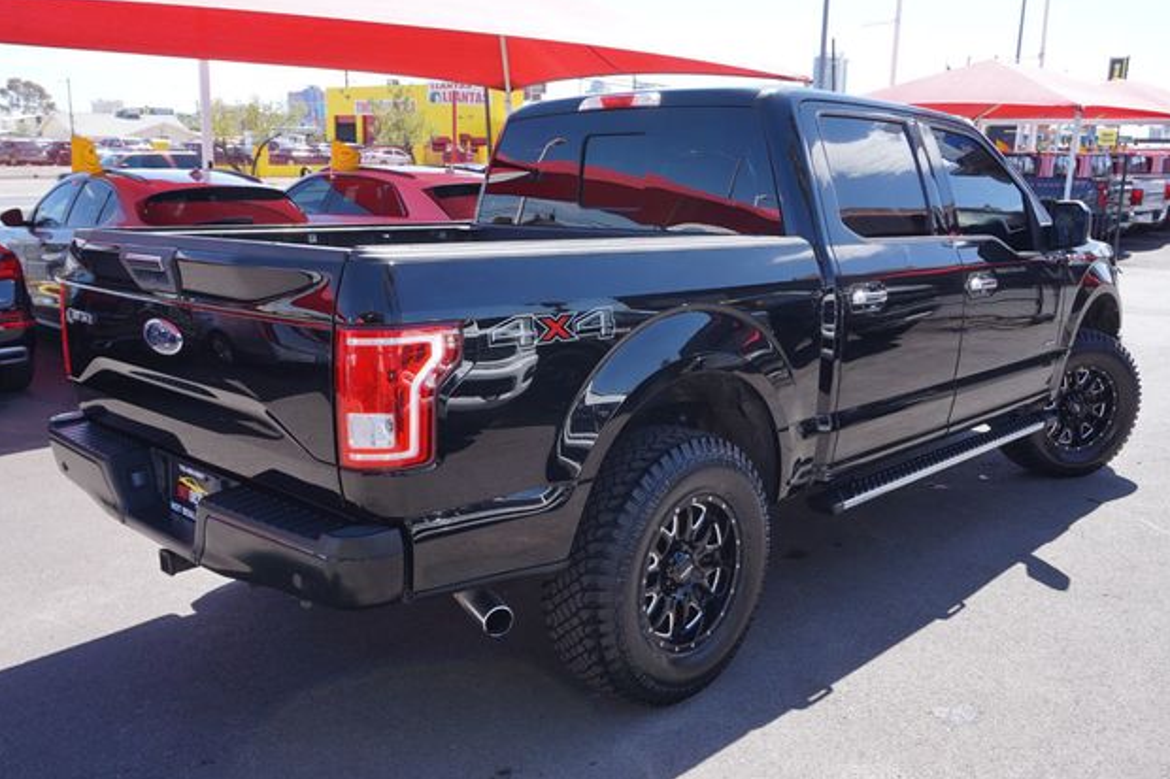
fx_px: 1056
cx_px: 585
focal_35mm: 33
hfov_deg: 58.0
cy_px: 381
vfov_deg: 40.5
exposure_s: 1/100
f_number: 7.1
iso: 100
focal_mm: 21
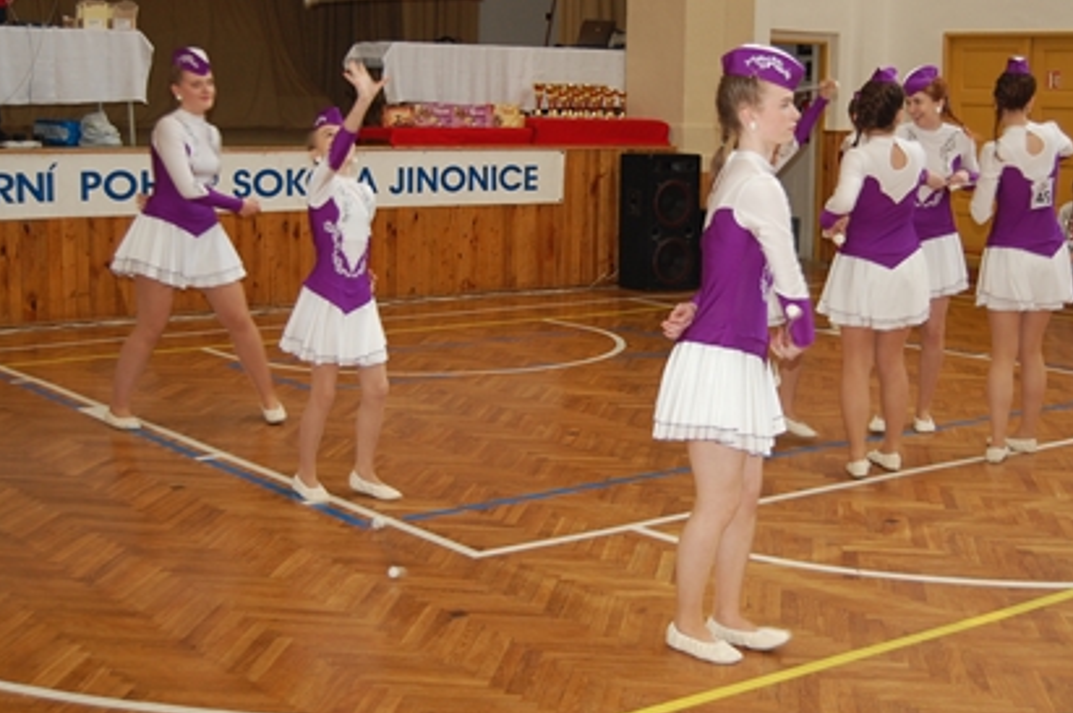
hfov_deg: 35.3
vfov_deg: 23.9
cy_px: 316
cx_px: 611
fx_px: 1685
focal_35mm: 57
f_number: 4.5
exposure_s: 1/60
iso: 400
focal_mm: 31
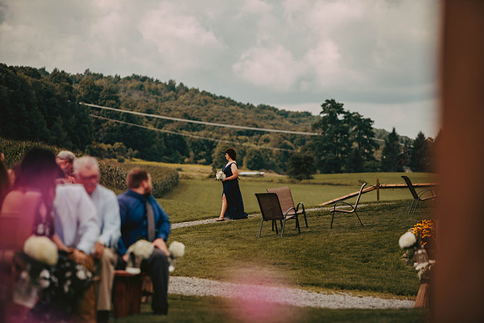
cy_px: 162
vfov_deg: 9.5
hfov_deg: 14.2
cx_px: 242
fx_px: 1950
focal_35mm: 145
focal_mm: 145
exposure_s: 1/2500
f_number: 2.8
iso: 200
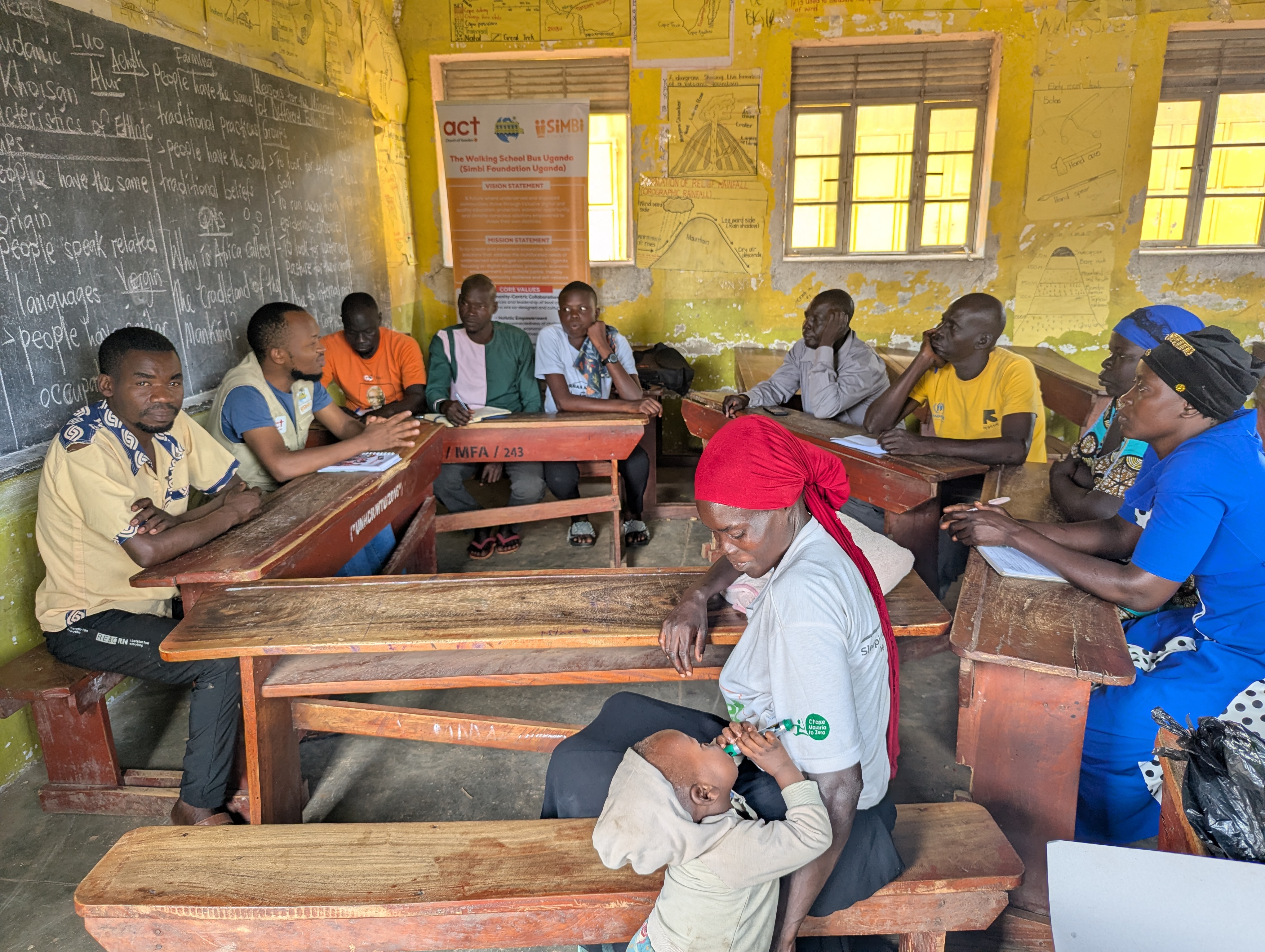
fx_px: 878
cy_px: 476
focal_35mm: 24
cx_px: 632
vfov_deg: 56.9
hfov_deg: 71.5
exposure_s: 1/33.2
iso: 33
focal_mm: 6.81
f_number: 1.85
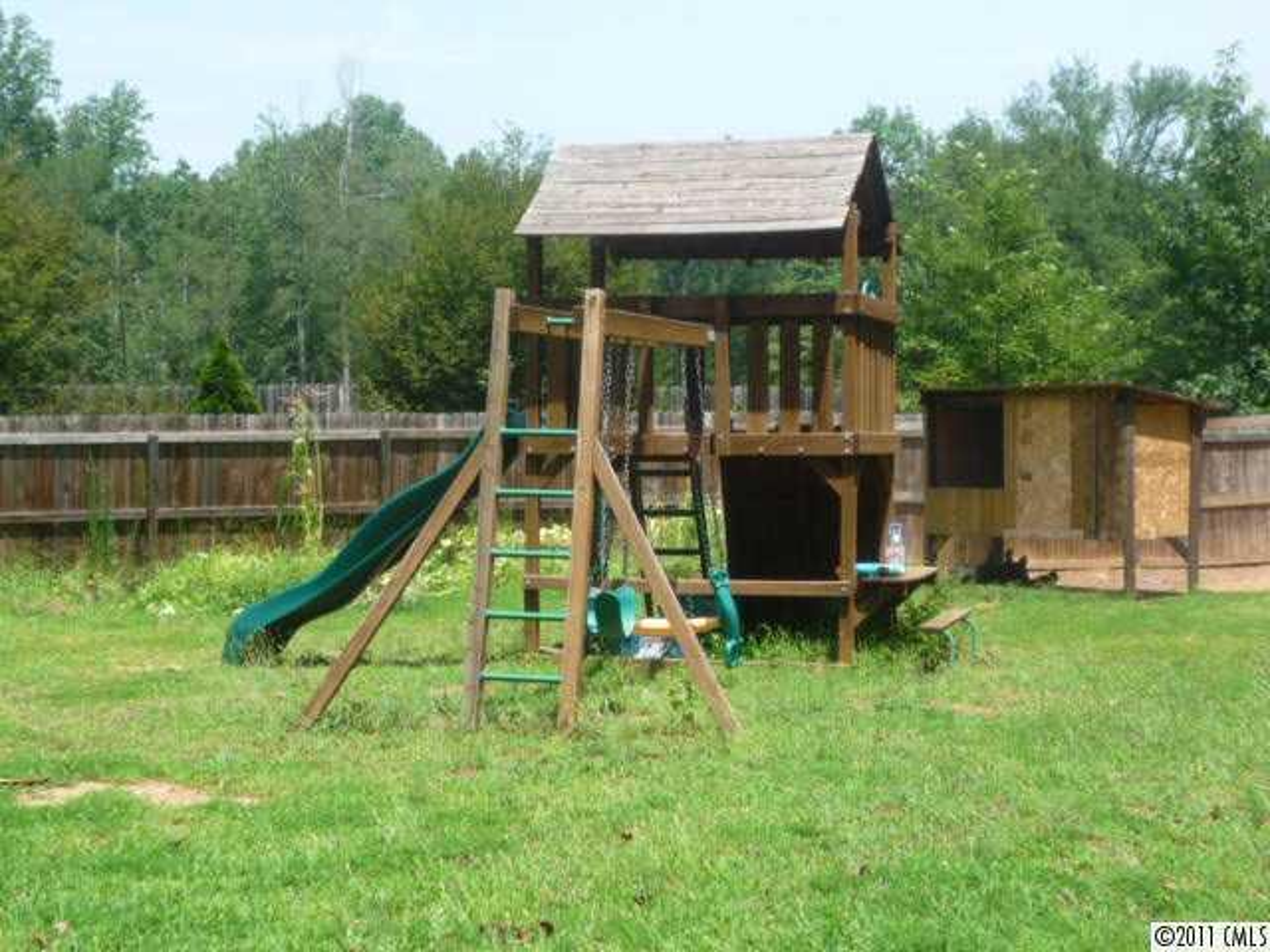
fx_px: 2531
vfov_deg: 21.3
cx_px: 635
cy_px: 476
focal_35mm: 69
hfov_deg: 28.2
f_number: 4
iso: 100
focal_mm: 6.8
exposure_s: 1/400
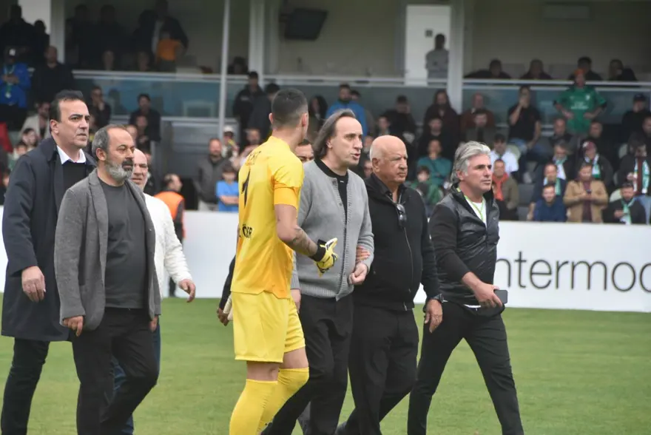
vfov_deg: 4.6
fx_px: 5428
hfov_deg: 6.9
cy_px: 218
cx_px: 326
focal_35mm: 300
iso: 800
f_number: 7.1
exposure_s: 1/800
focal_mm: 200
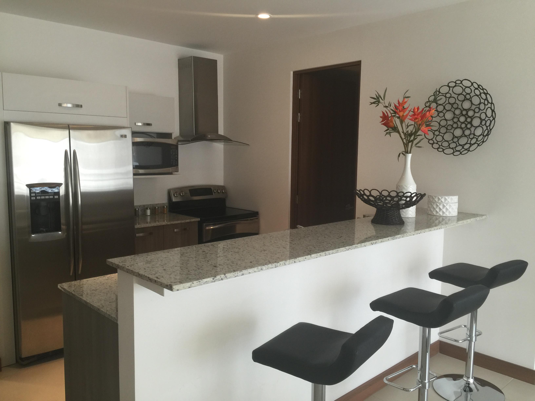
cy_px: 200
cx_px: 268
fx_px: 448
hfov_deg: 61.7
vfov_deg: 48.2
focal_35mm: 29
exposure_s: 1/15
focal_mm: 4.15
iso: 50
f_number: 2.2
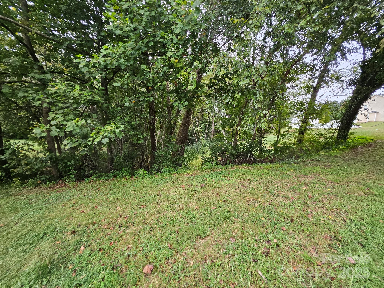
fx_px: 144
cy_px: 144
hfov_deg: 106.2
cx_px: 192
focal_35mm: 13
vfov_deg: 89.9
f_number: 2.2
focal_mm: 1.74
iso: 80
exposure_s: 1/60
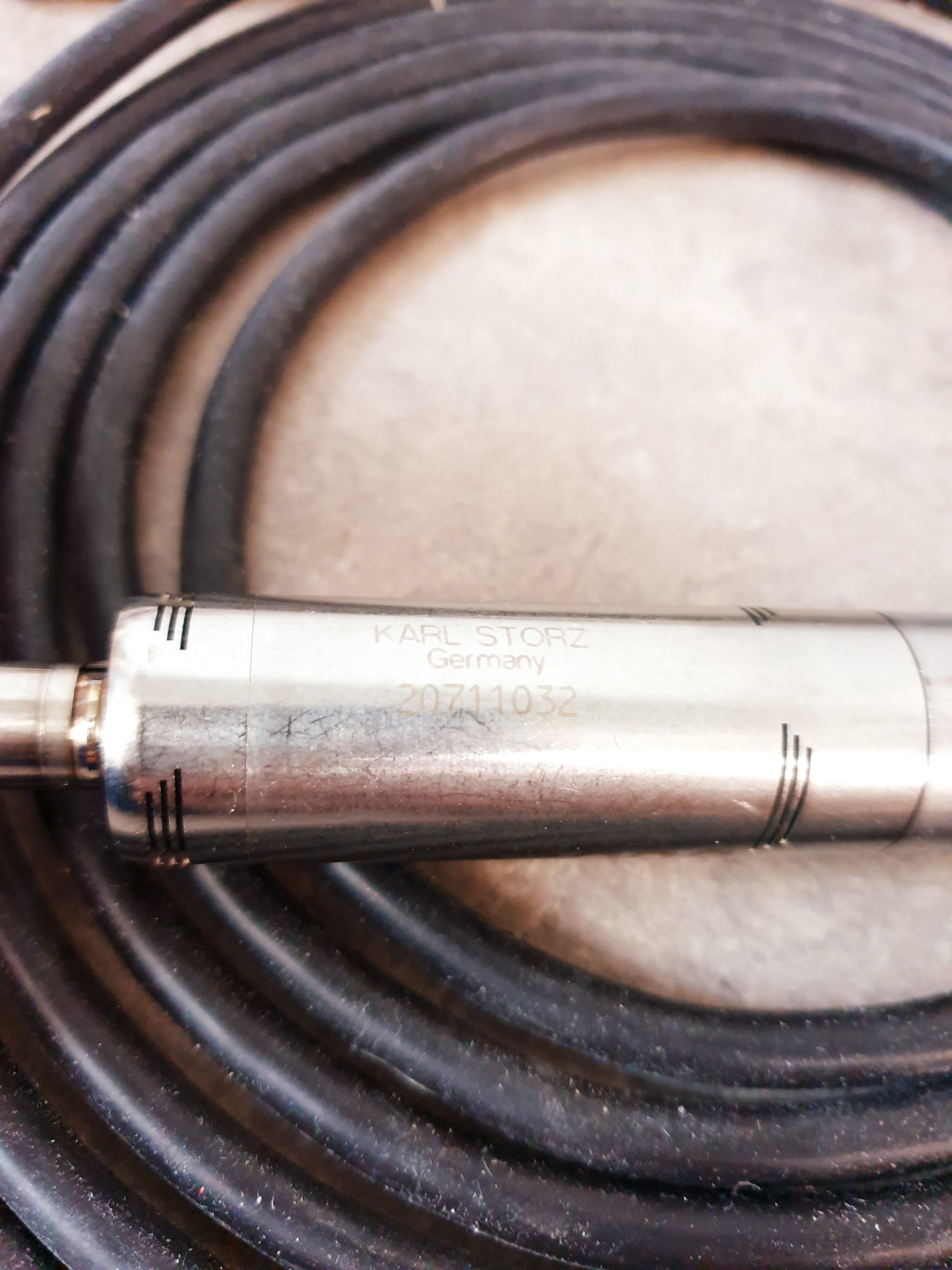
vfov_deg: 67.3
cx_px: 476
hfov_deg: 53.1
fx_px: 953
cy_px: 635
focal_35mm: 26
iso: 320
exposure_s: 1/33
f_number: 1.5
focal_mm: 4.3
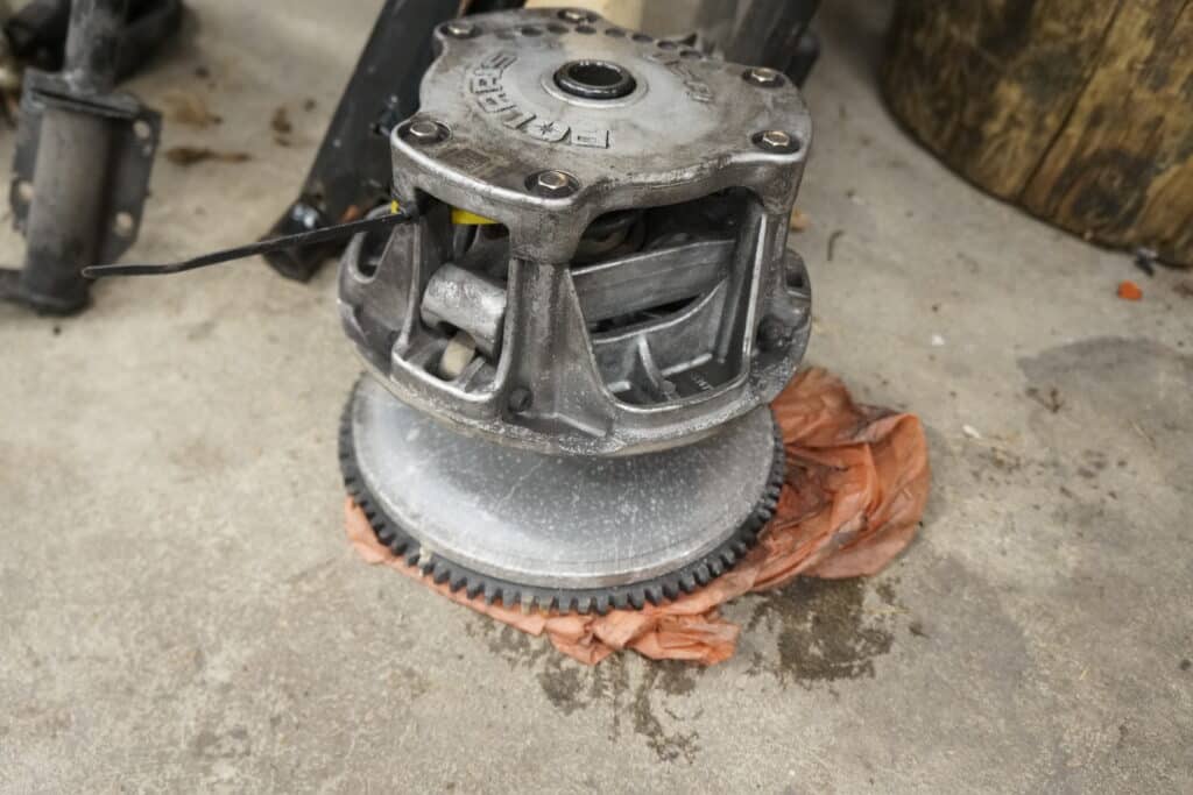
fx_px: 994
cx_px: 596
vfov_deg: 43.6
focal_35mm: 30
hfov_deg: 61.9
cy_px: 398
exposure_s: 1/60
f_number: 4
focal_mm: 20
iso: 1600
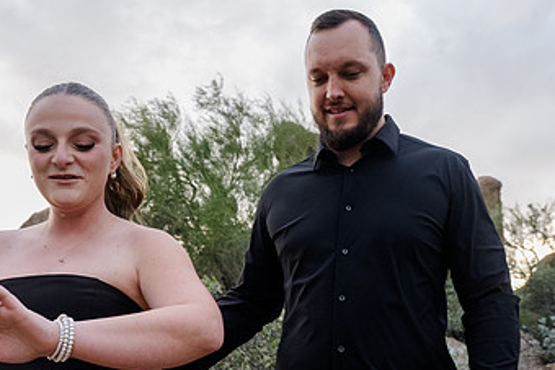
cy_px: 257
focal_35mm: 41
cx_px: 268
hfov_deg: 47.4
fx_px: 632
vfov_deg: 32.3
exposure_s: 1/250
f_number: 5.6
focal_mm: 24
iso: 1600
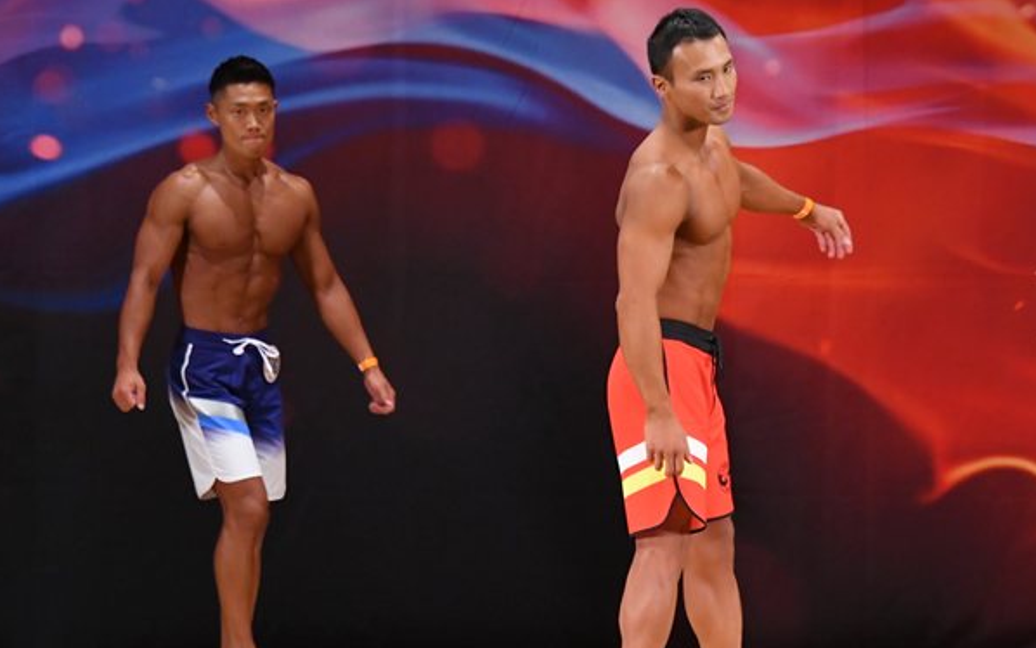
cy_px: 360
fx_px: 8952
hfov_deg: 6.6
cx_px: 605
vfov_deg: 4.1
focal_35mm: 317
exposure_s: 1/400
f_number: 5.6
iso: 3200
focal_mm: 160
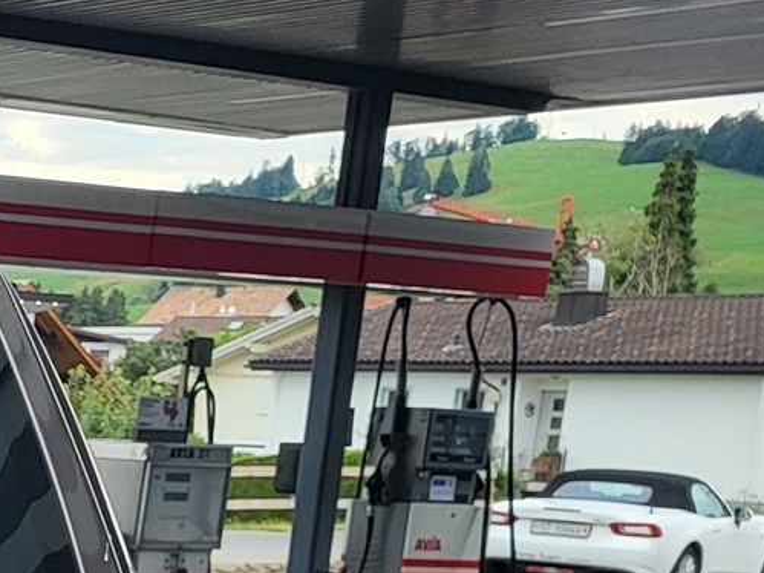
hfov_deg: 15.2
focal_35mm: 105
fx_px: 2317
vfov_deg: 13.2
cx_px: -749
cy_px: 879
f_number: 1.8
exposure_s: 1/559
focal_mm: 5.4
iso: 40
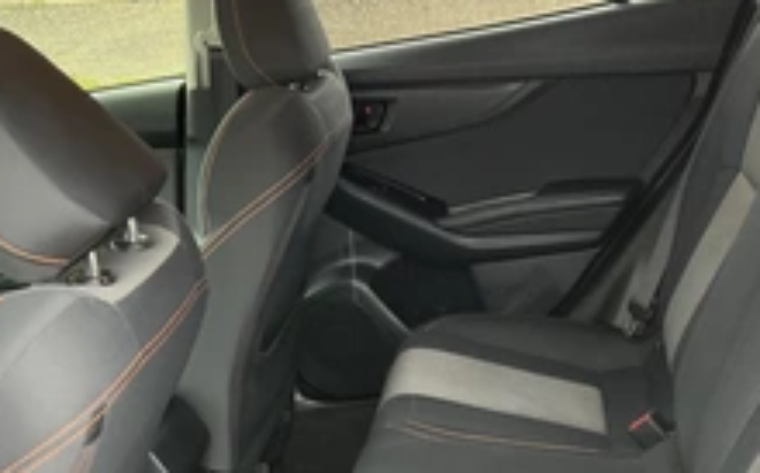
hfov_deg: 36.1
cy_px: 497
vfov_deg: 22.0
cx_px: 473
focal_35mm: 56
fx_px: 1159
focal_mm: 3
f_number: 1.8
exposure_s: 1/66
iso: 64
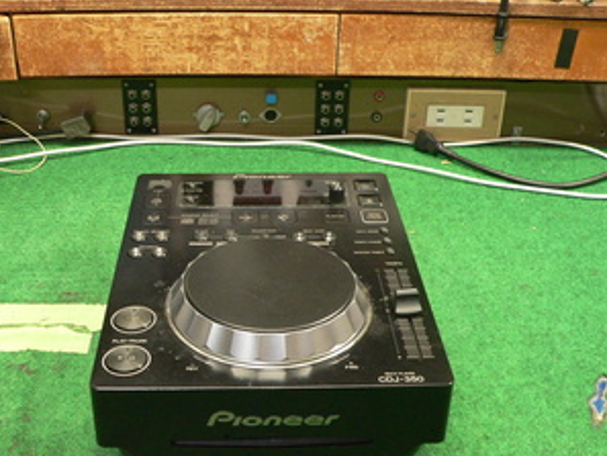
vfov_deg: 31.4
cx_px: 262
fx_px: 807
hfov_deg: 41.1
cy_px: 277
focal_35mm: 46
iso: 200
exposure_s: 1/8
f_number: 2.8
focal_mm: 6
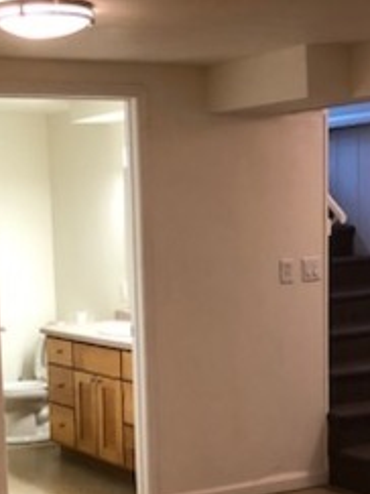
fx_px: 1098
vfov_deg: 25.1
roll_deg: +1.7
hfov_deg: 19.1
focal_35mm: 77
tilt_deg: -7.4
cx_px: 118
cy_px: 369
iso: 50
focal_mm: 3.99
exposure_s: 1/15
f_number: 1.8
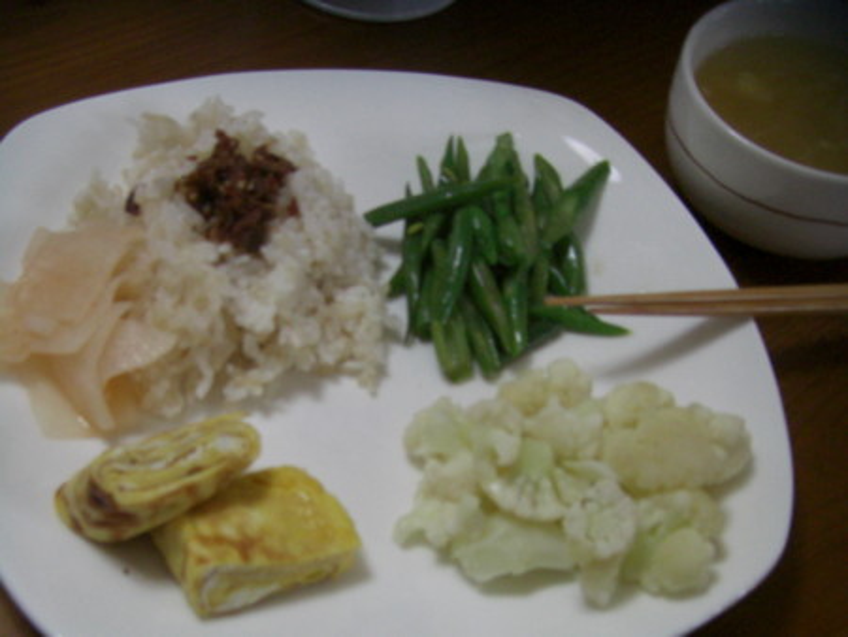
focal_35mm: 53
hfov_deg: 36.2
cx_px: 424
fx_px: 1299
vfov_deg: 27.5
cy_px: 318
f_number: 3.7
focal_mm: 8.9
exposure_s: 1/40
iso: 400
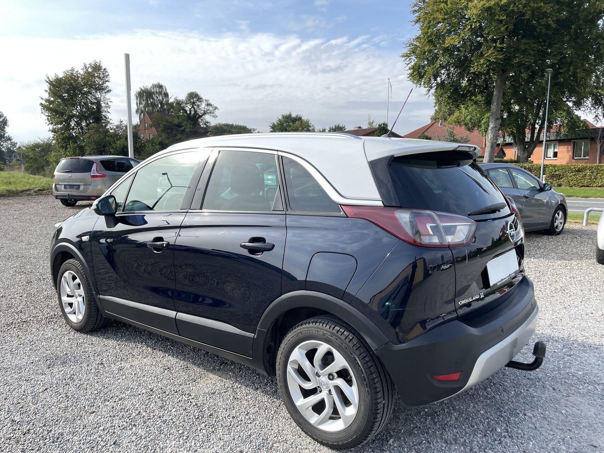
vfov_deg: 53.1
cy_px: 226
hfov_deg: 67.3
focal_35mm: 26
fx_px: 454
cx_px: 302
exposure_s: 1/2747
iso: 32
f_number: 1.6
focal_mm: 4.2
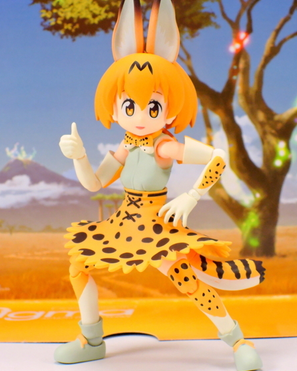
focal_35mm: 126
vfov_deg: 15.3
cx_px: 148
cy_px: 181
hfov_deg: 12.2
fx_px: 1385
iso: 720
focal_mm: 25.5
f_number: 7.1
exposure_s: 1/15
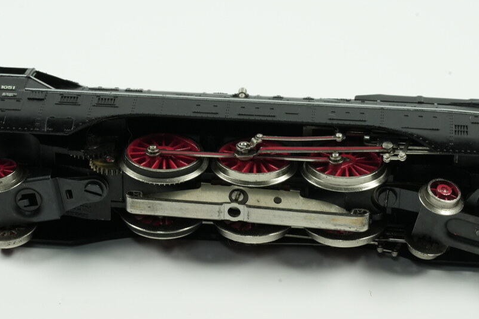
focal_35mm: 144
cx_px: 282
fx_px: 1915
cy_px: 166
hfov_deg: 14.2
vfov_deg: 9.5
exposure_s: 1/40
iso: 2500
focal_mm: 90
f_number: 16
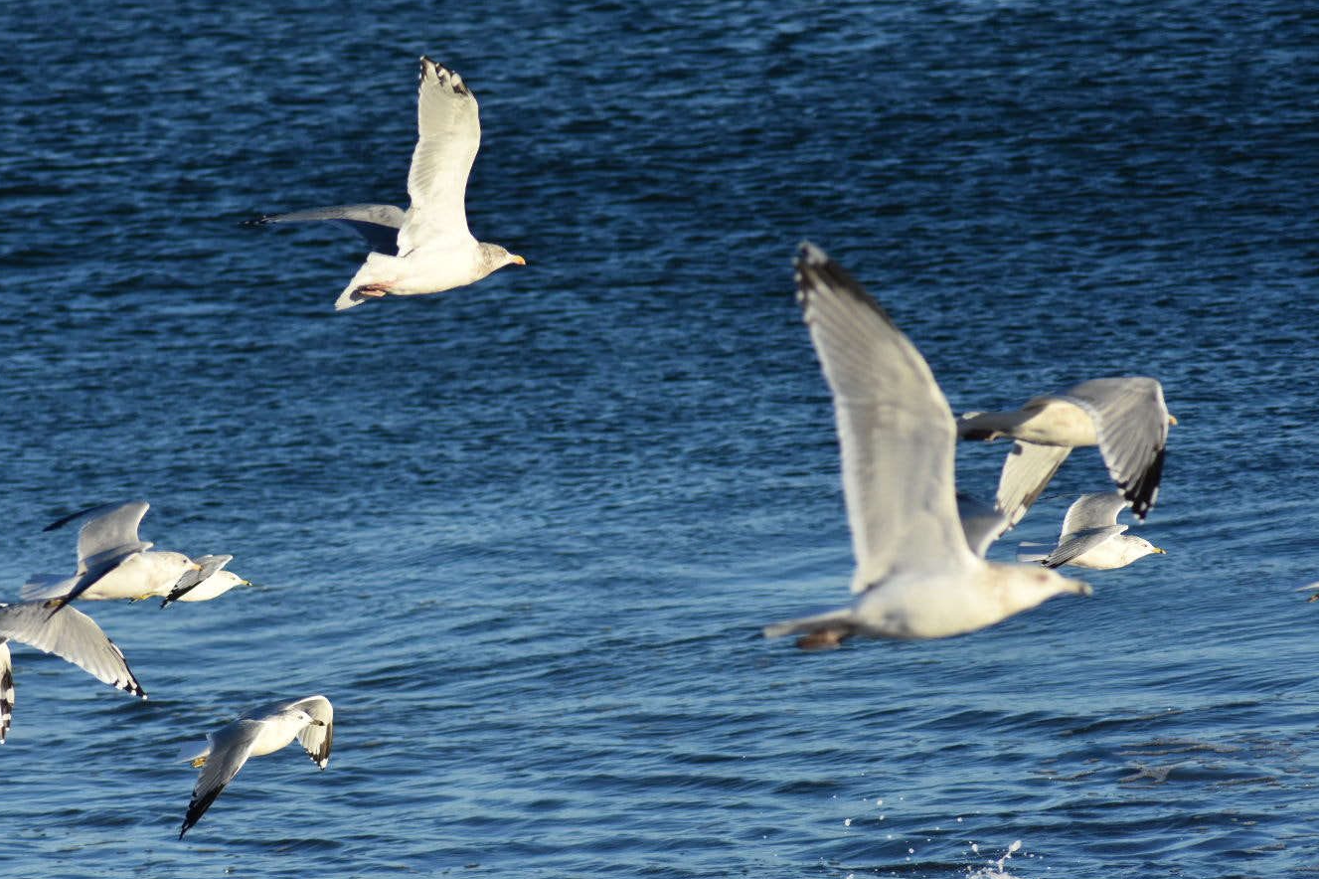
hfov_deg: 5.9
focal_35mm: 348
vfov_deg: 3.9
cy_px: 535
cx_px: 542
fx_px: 12746
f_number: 6.3
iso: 800
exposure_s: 1/2500
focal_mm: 190
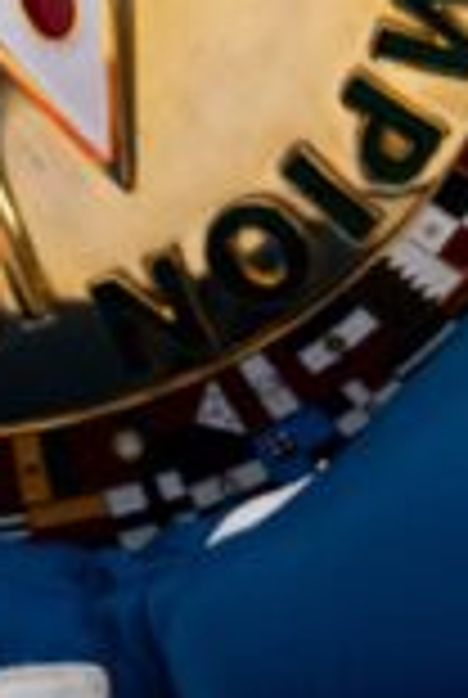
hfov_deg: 3.6
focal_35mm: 382
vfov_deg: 5.1
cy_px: -1378
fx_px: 7415
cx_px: 466
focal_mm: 58
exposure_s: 1/125
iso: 2800
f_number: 2.8
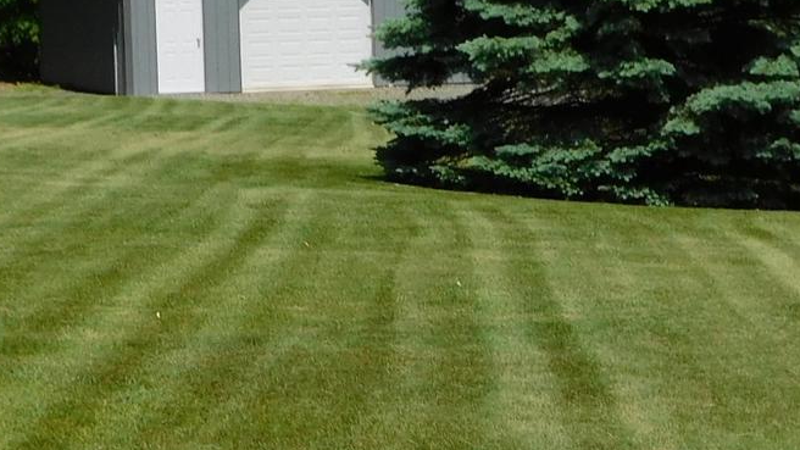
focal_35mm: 153
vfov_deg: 7.9
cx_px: 434
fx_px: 3246
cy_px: 326
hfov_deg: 14.1
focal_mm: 8
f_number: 7.4
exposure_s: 1/400
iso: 125
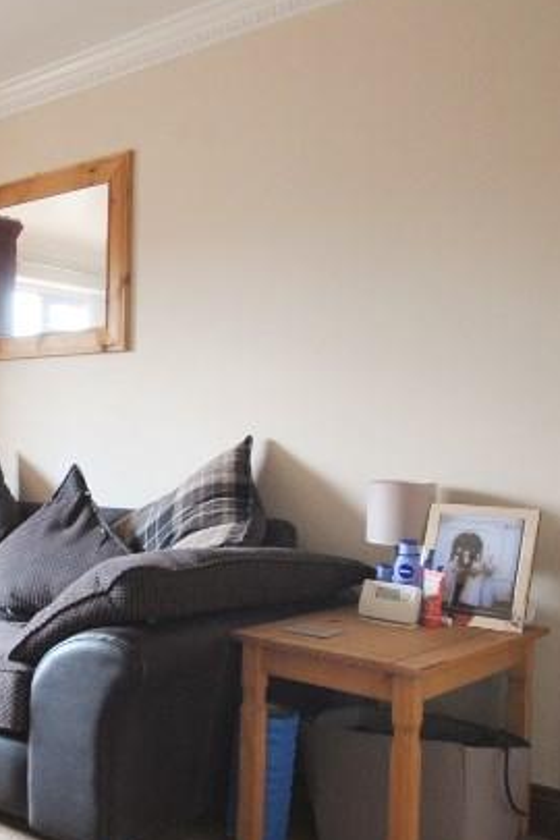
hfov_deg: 30.5
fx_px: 887
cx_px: -89
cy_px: 486
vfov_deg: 50.5
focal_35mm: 38
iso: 220
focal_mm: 10
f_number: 4
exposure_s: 1/30
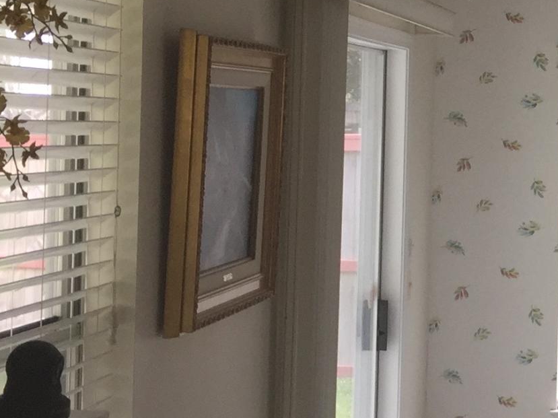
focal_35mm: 105
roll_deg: -2.1
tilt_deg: -0.3
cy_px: 113
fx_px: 1692
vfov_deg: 14.0
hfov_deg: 16.9
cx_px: 854
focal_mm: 4.15
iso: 40
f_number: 2.2
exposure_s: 1/30
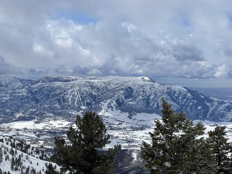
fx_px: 429
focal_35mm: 64
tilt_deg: -2.0
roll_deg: -1.7
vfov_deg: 22.9
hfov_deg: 30.3
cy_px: 87
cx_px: 116
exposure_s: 1/4219
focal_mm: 7.5
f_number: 2.2
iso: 20
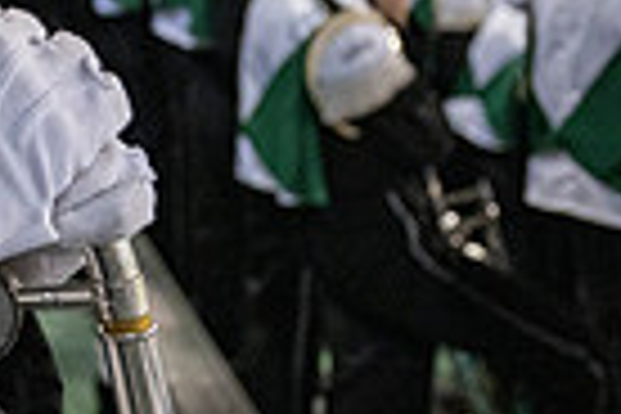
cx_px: -441
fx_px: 1742
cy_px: -371
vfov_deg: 12.2
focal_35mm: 101
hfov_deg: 17.2
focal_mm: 24
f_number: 3.2
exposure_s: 1/500
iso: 2000
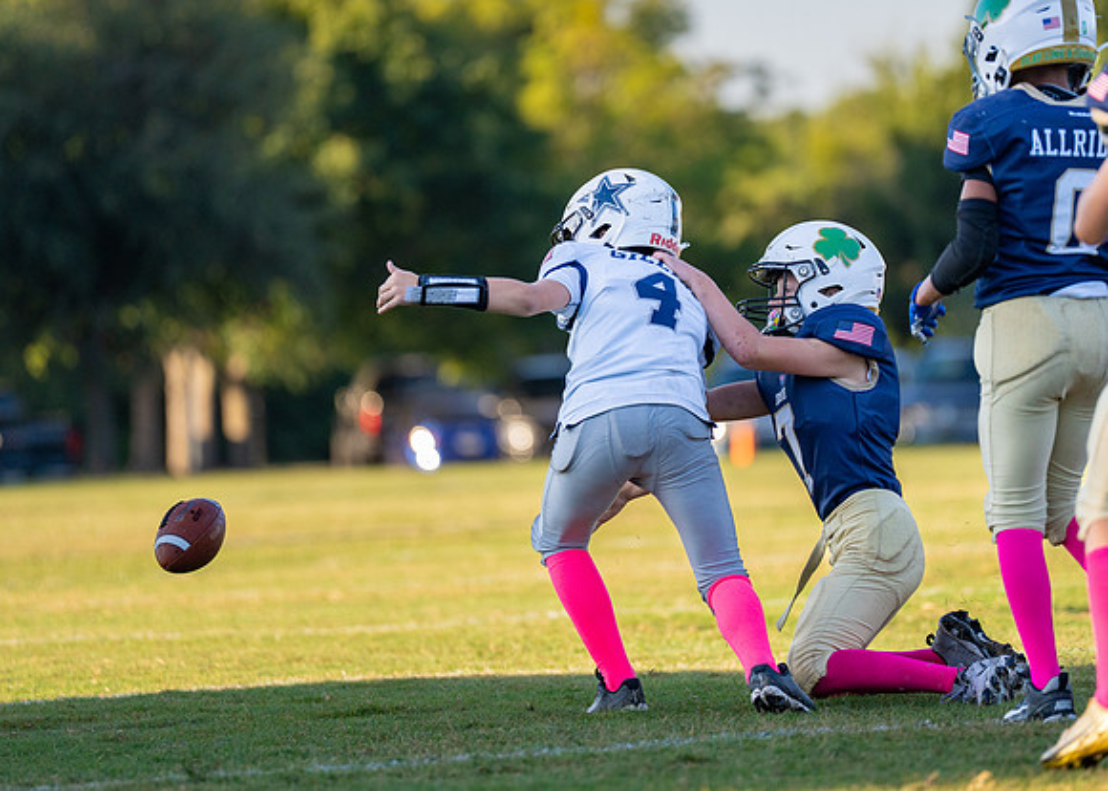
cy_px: 287
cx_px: 644
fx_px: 8608
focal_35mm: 274
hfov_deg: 7.4
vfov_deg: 5.3
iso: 400
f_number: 2.8
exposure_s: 1/2500
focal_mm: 200
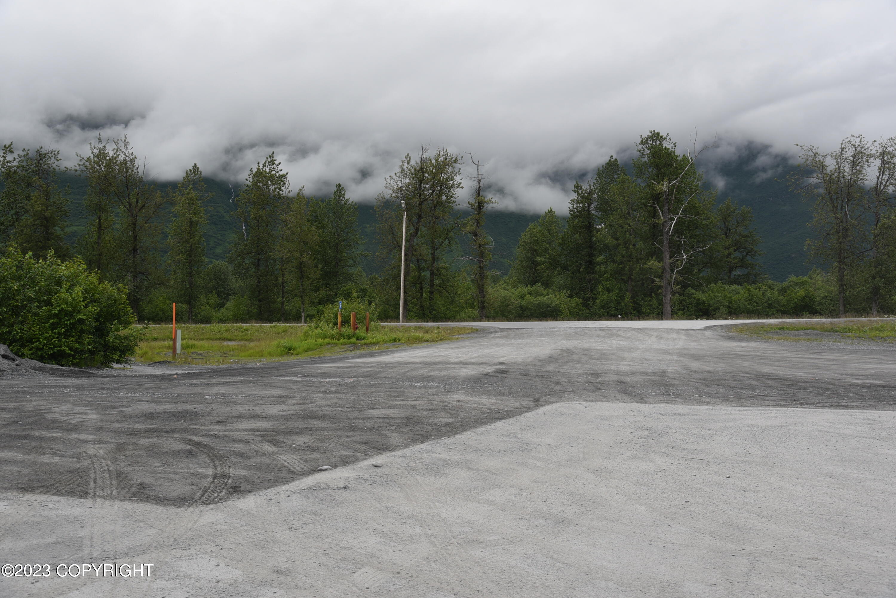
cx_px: 448
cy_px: 299
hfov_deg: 58.7
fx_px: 797
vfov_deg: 41.1
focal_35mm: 32
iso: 250
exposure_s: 1/250
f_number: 8
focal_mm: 32
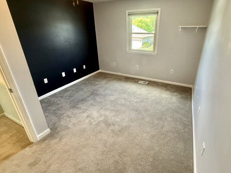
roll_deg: +0.4
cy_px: 79
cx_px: 130
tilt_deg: -22.5
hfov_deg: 87.3
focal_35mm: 18
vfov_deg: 71.4
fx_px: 120
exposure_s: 1/60
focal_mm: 2.22
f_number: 2.2
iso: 250
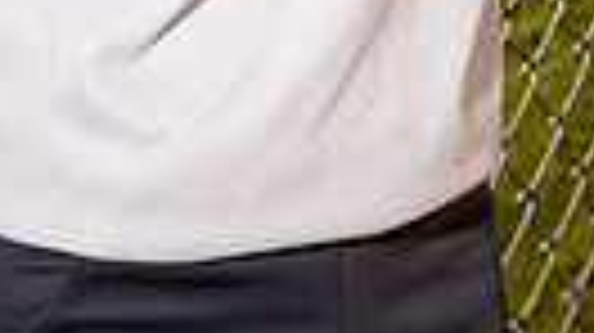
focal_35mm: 168
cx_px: 364
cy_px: -562
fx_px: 2644
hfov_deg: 12.8
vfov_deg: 6.7
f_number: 7.1
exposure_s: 1/250
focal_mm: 47
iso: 100
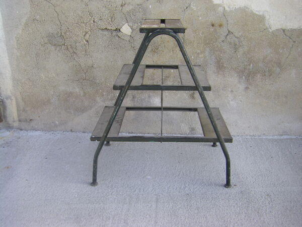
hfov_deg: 49.0
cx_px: 151
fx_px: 332
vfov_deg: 37.7
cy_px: 114
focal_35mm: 38
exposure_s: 1/160
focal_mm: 6.3
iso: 64
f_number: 3.5
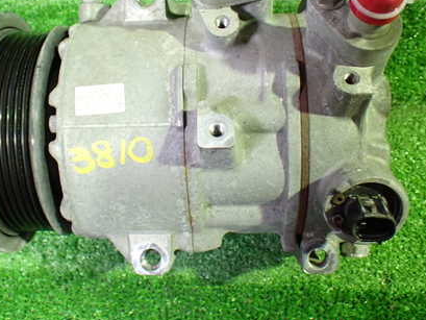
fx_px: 542
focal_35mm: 44
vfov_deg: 32.7
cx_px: 187
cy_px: 110
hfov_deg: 42.9
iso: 800
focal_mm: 5.4
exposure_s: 1/30
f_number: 2.3
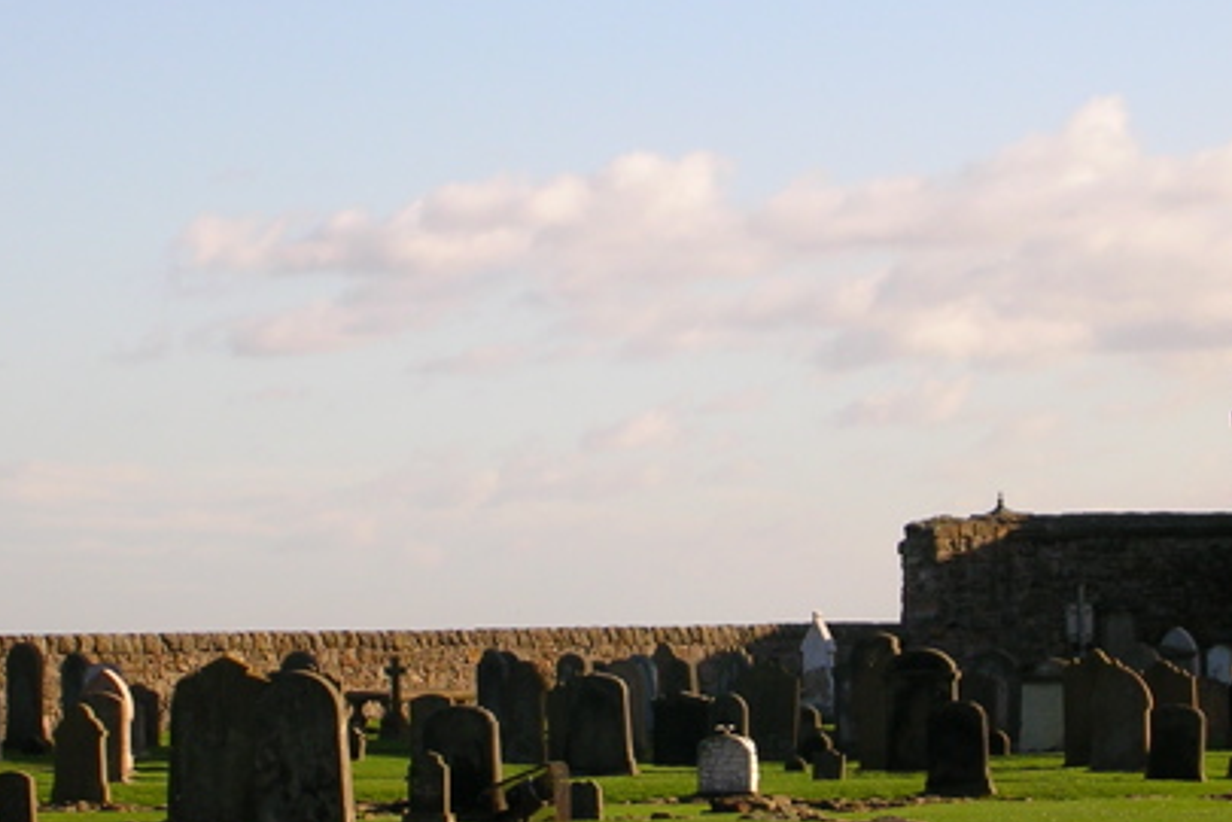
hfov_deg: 10.9
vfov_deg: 7.3
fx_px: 6467
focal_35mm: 189
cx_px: 645
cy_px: 551
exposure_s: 1/260
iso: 50
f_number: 4.9
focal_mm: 17.4
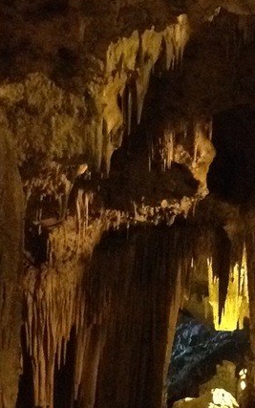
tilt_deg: -1.2
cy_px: 297
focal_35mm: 139
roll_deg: +0.1
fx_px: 1545
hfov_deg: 9.4
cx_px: 79
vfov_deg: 15.0
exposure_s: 1/15
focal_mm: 4.28
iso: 800
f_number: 2.4
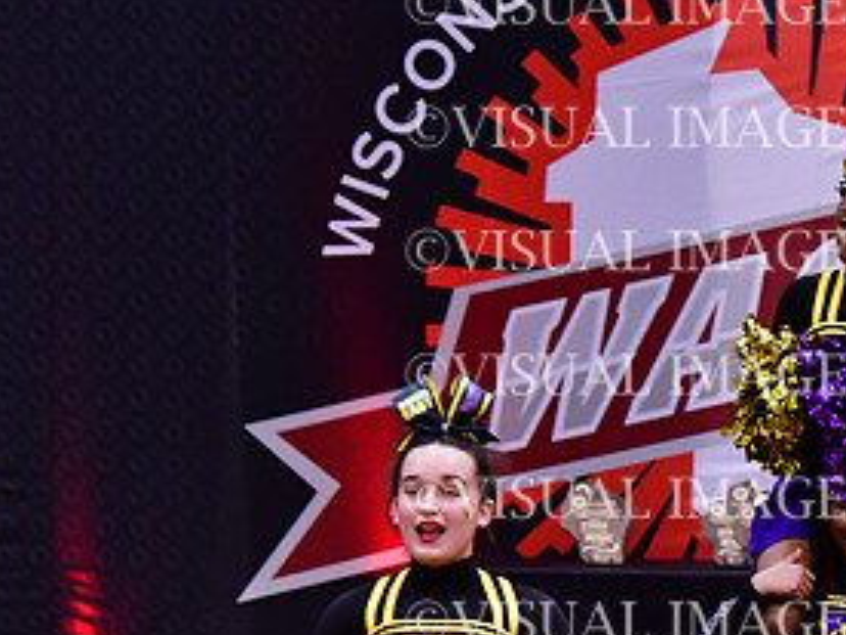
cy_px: 560
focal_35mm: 287
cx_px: 849
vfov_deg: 5.2
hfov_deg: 6.9
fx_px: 7014
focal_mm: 95
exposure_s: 1/500
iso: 4000
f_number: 4
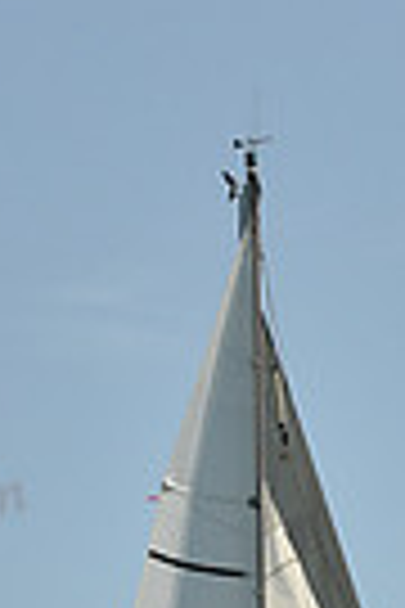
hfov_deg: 3.7
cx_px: 259
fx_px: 6243
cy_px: 1148
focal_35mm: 370
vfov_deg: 5.5
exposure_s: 1/1600
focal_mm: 86
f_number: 9
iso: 320
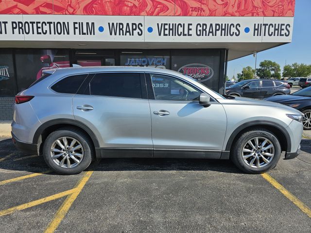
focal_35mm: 23
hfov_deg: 73.9
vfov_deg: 58.9
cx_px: 156
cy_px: 116
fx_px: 207
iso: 16
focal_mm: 6.3
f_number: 1.7
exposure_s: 1/1318
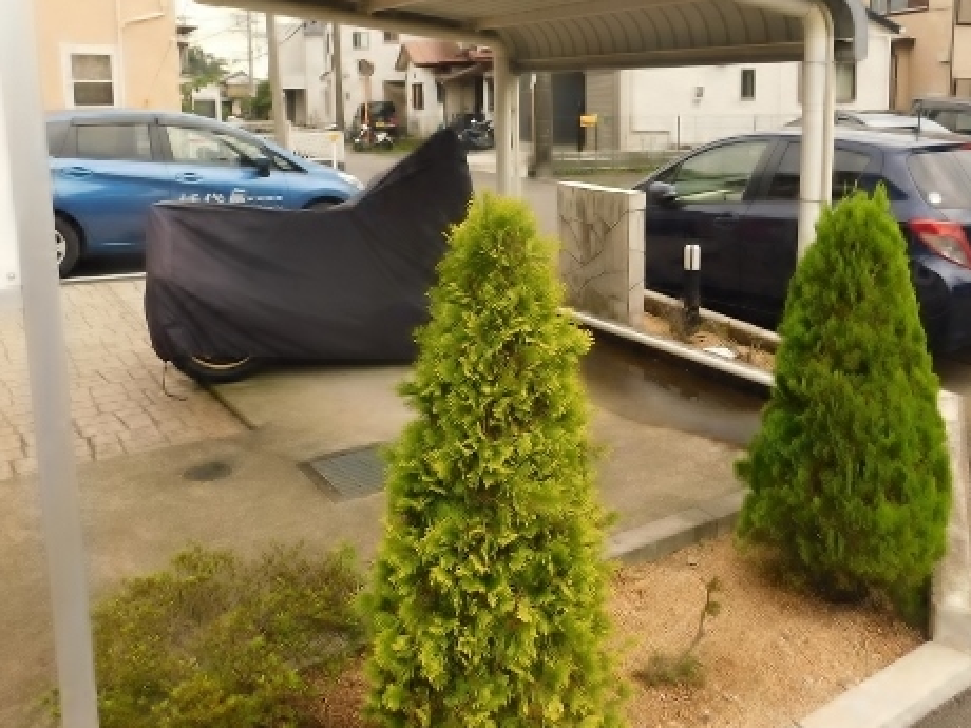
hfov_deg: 56.3
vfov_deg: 43.4
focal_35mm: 32
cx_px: 587
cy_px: 228
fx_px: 898
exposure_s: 1/200
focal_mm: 4
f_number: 3
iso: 125
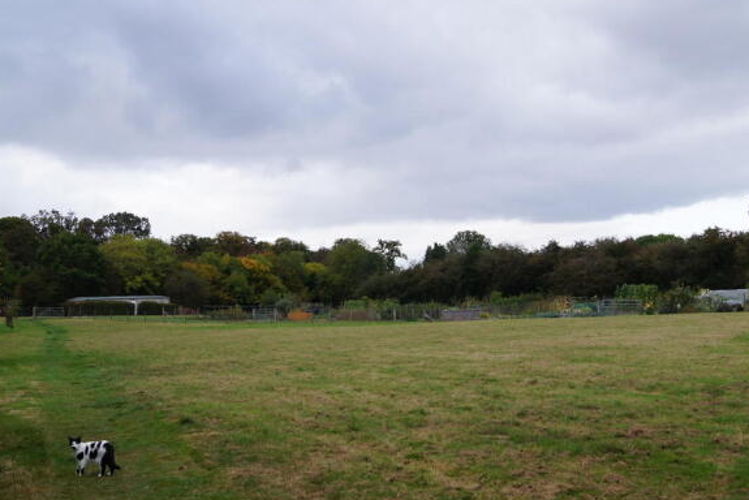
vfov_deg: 32.6
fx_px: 853
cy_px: 278
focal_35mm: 41
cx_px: 397
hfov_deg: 47.4
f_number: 7.1
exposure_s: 1/100
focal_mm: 24
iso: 100
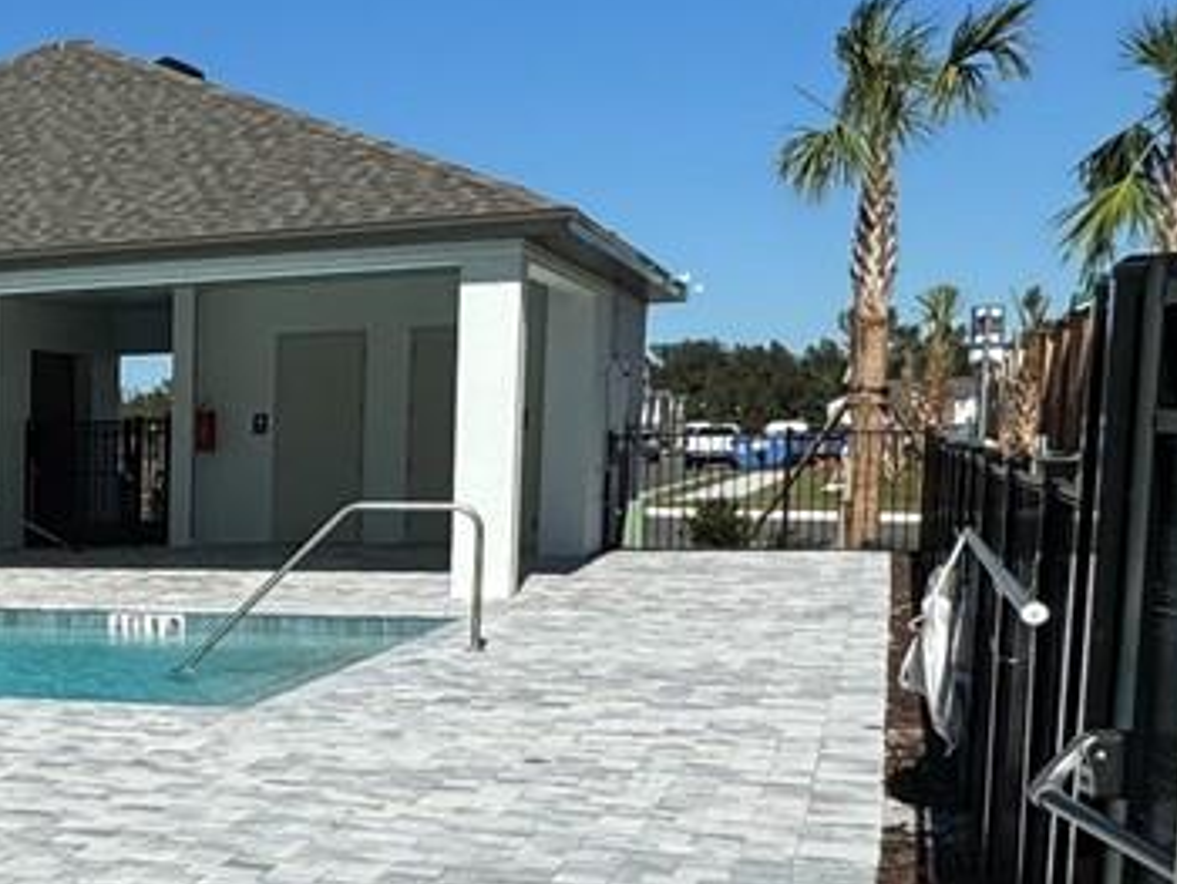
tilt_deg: -6.5
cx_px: -605
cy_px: 699
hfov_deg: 23.8
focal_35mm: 64
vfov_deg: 22.7
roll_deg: +0.9
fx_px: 2178
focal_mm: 2.22
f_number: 2.2
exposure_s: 1/4630
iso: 32
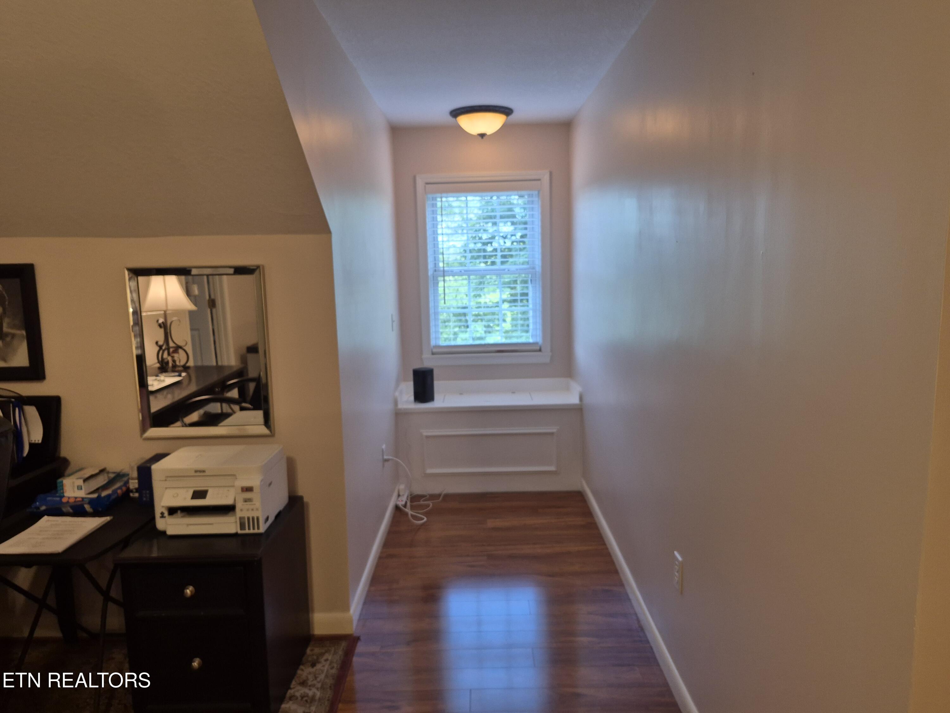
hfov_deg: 73.9
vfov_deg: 58.9
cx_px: 475
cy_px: 356
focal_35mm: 23
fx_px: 631
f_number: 1.8
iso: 125
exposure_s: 1/120
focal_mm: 5.4
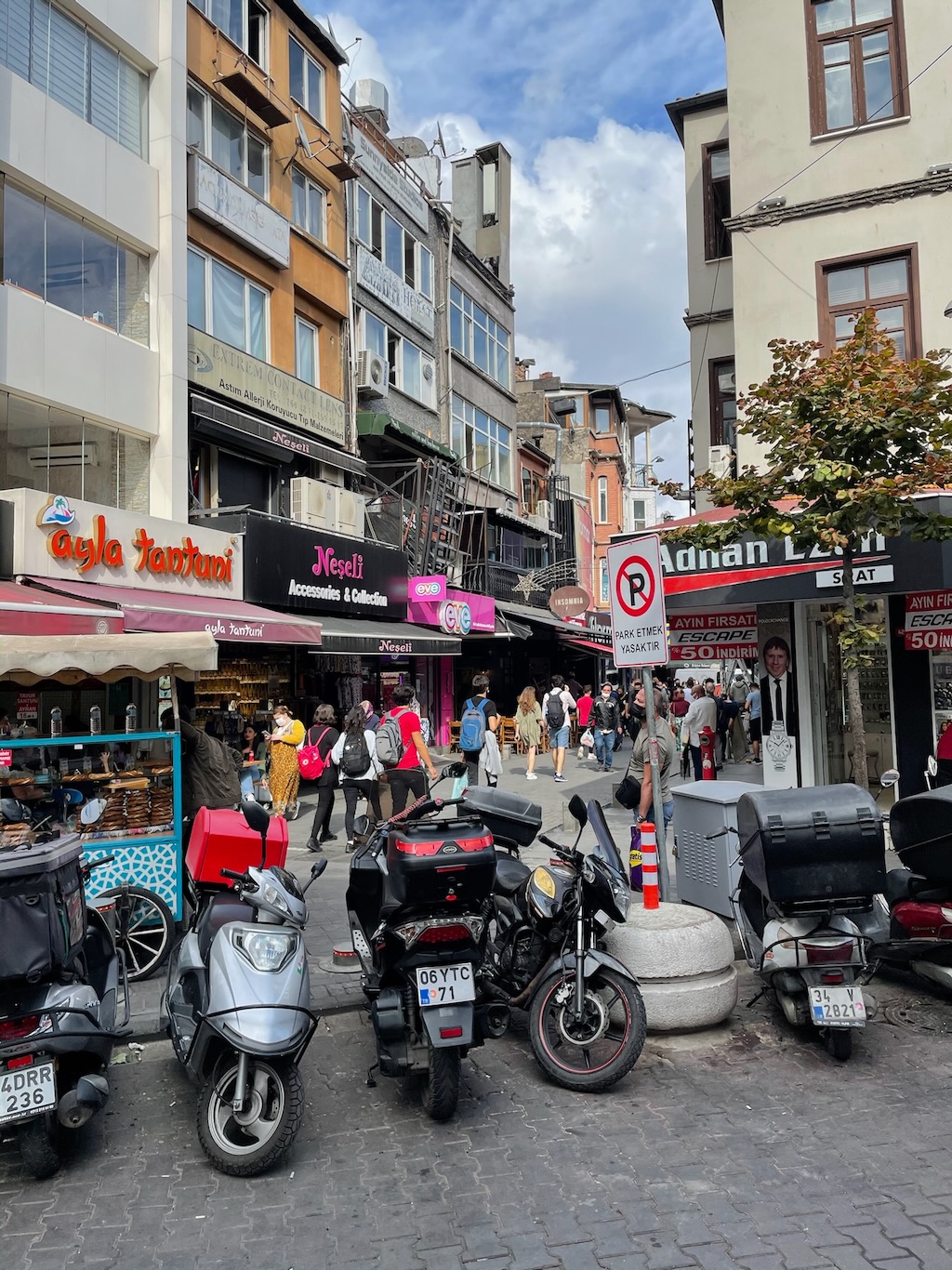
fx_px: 954
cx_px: 476
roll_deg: +1.2
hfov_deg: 53.0
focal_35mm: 26
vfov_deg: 67.3
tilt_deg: +2.6
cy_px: 635
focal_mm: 4.2
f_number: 1.6
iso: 32
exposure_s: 1/1553
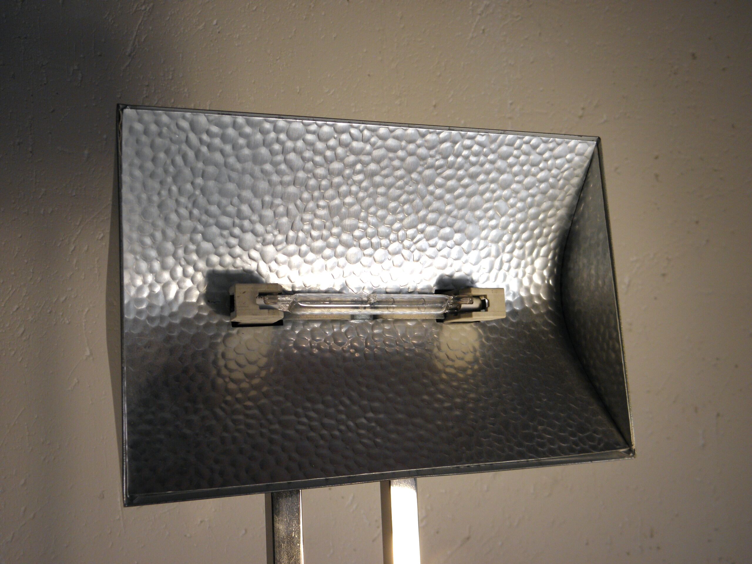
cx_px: 376
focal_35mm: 38
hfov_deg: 49.0
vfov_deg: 37.7
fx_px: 826
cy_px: 282
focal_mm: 6.8
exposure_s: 1/80
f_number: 3.7
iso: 100
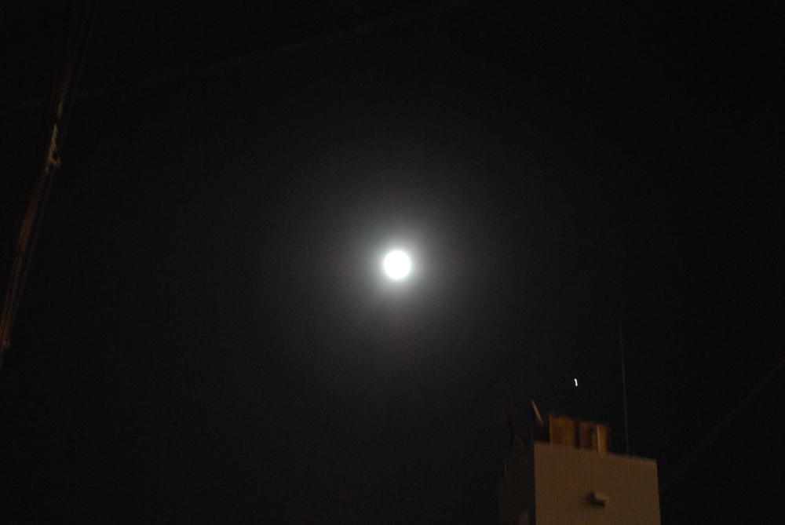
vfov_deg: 16.6
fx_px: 1801
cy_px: 262
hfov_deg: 24.6
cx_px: 392
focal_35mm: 82
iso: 1600
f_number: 5.6
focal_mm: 55
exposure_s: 1/2
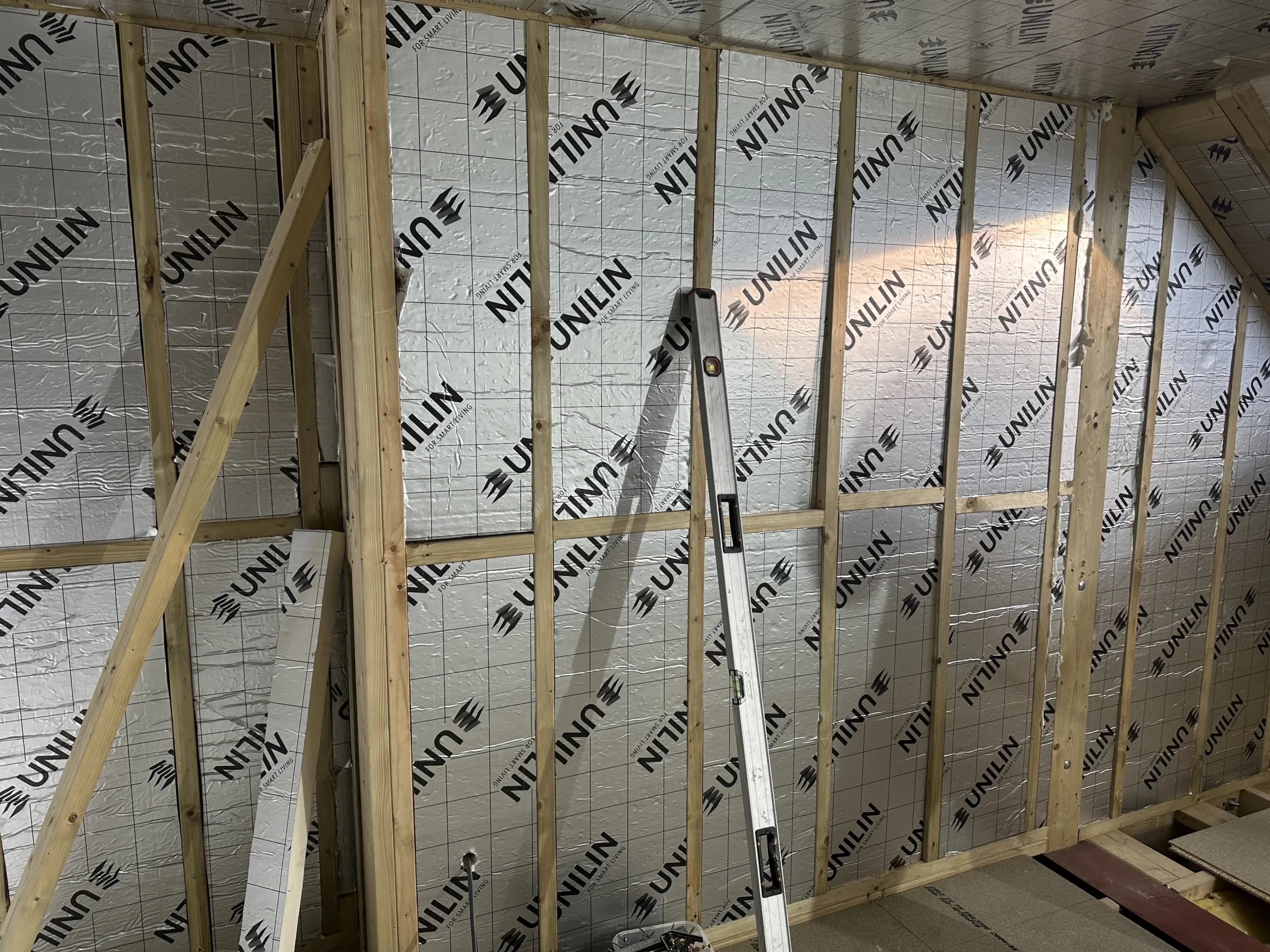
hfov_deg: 71.6
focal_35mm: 24
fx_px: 881
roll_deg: -0.2
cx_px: 635
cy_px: 476
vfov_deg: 56.8
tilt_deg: -9.7
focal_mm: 6.86
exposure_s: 1/100
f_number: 1.78
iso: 80
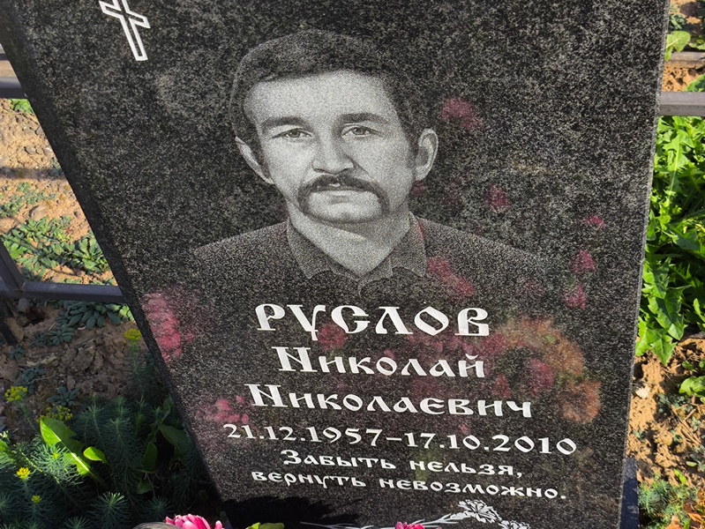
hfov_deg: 38.2
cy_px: 264
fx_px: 1019
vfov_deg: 29.1
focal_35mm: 50
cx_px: 352
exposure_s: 1/811
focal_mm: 4.71
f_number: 1.7
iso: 50
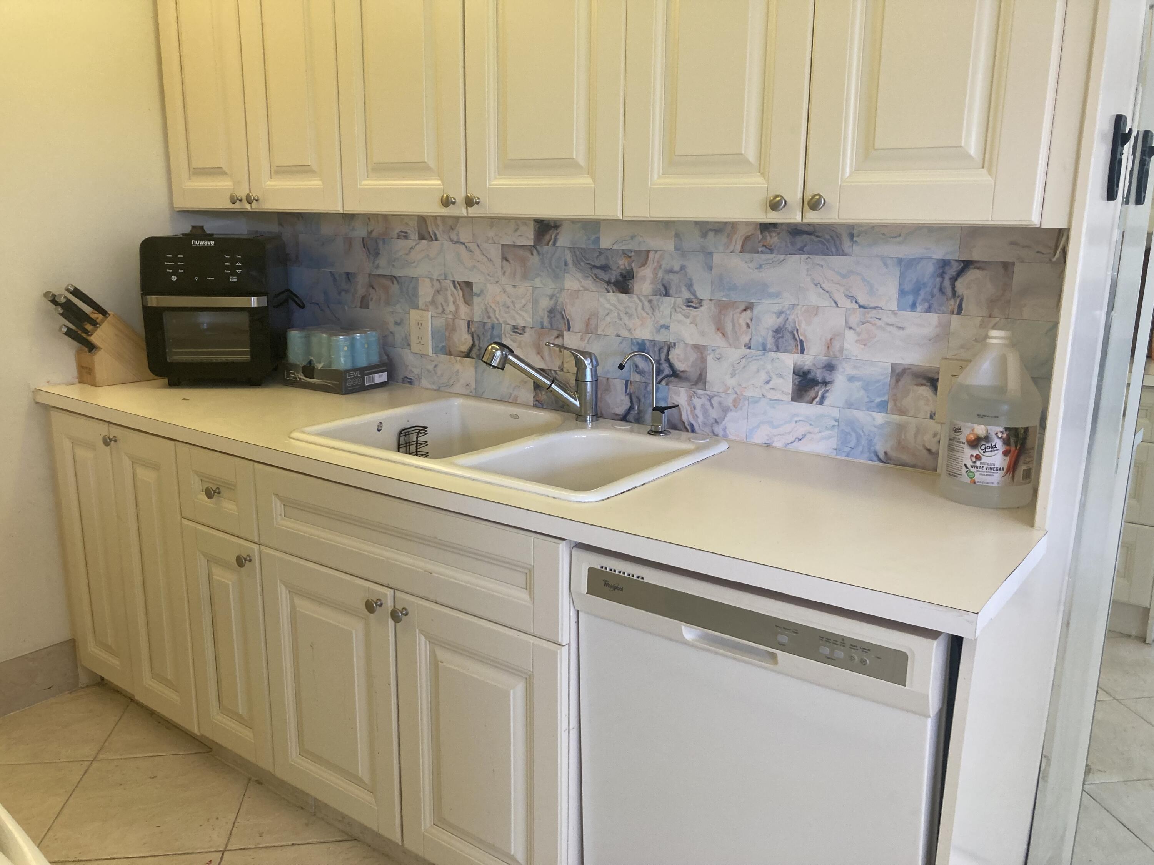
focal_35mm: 28
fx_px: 933
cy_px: 432
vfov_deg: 49.7
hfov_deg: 63.4
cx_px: 577
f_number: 1.8
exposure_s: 1/60
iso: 64
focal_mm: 3.99
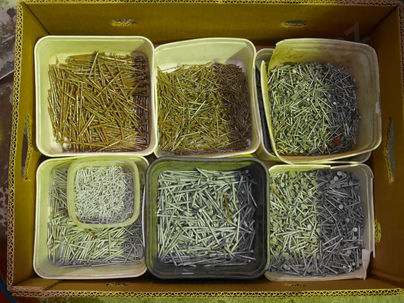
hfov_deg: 34.3
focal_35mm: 56
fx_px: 654
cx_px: 202
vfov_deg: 26.1
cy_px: 152
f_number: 5.5
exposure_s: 1/60
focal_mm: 28
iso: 3200
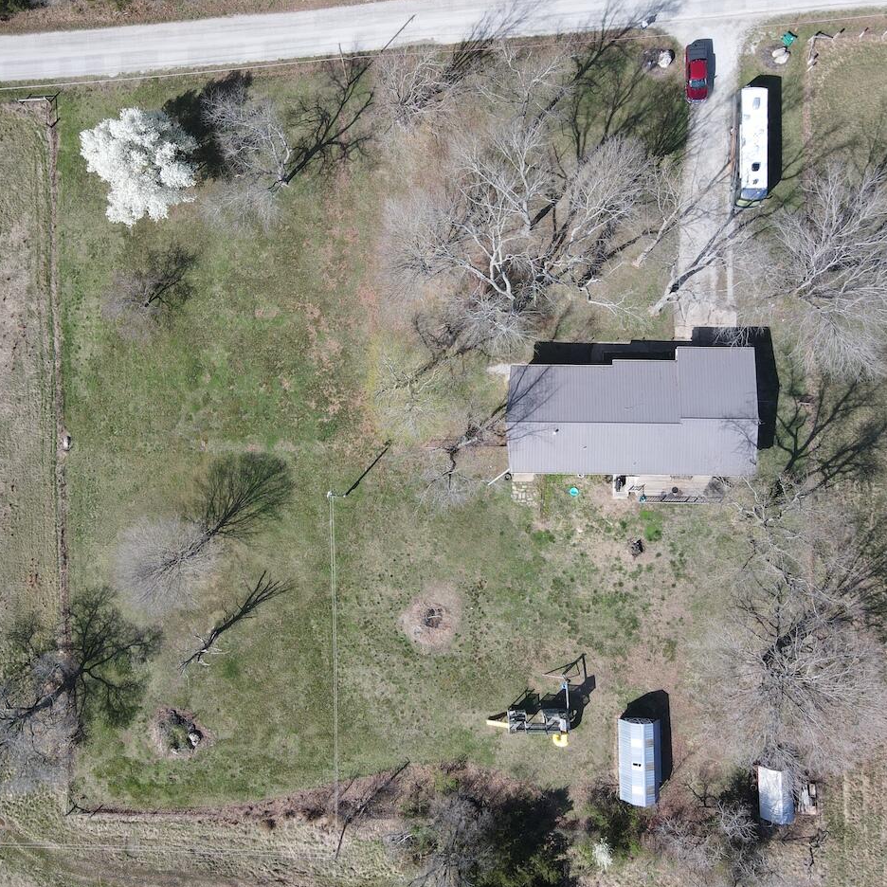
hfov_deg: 55.5
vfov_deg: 55.6
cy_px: 436
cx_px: 405
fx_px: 841
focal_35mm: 29
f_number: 2.8
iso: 100
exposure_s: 1/320
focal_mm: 4.5
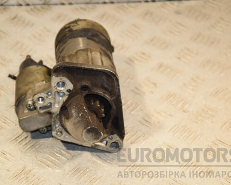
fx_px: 773
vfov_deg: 13.7
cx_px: 108
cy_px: 93
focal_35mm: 113
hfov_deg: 17.0
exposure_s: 1/200
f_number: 6.3
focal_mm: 66
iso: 800
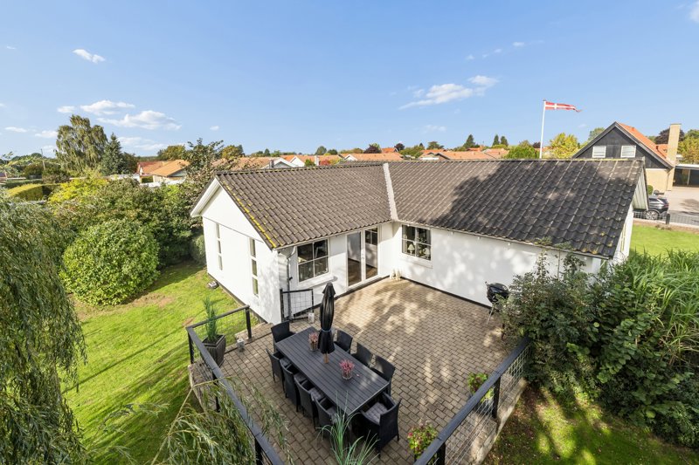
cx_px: 350
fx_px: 291
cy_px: 232
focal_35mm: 15
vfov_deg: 77.3
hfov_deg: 100.4
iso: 250
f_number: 8
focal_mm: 10
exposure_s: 1/500
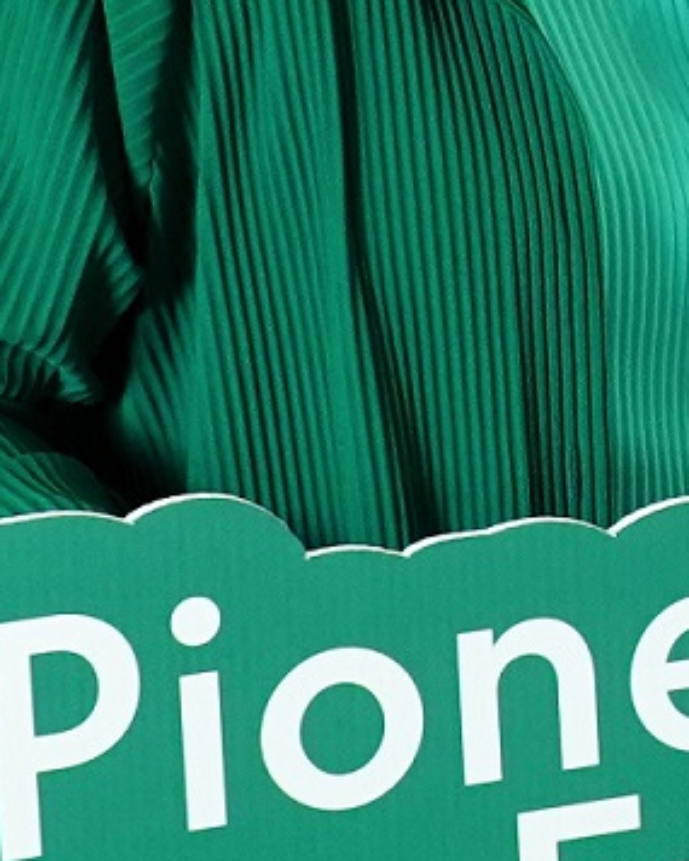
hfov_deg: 5.5
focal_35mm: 266
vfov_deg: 7.2
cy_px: -169
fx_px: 6777
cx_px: 2038
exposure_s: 1/160
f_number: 7.1
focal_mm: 35
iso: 1250
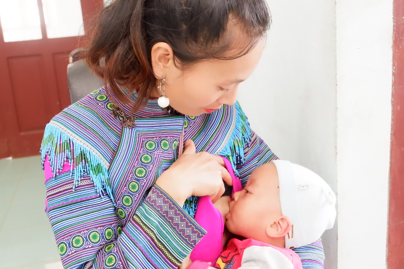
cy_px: 134
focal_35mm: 42
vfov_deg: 31.9
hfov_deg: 46.4
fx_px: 471
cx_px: 202
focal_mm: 28.2
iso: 3200
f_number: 4.5
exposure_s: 1/50
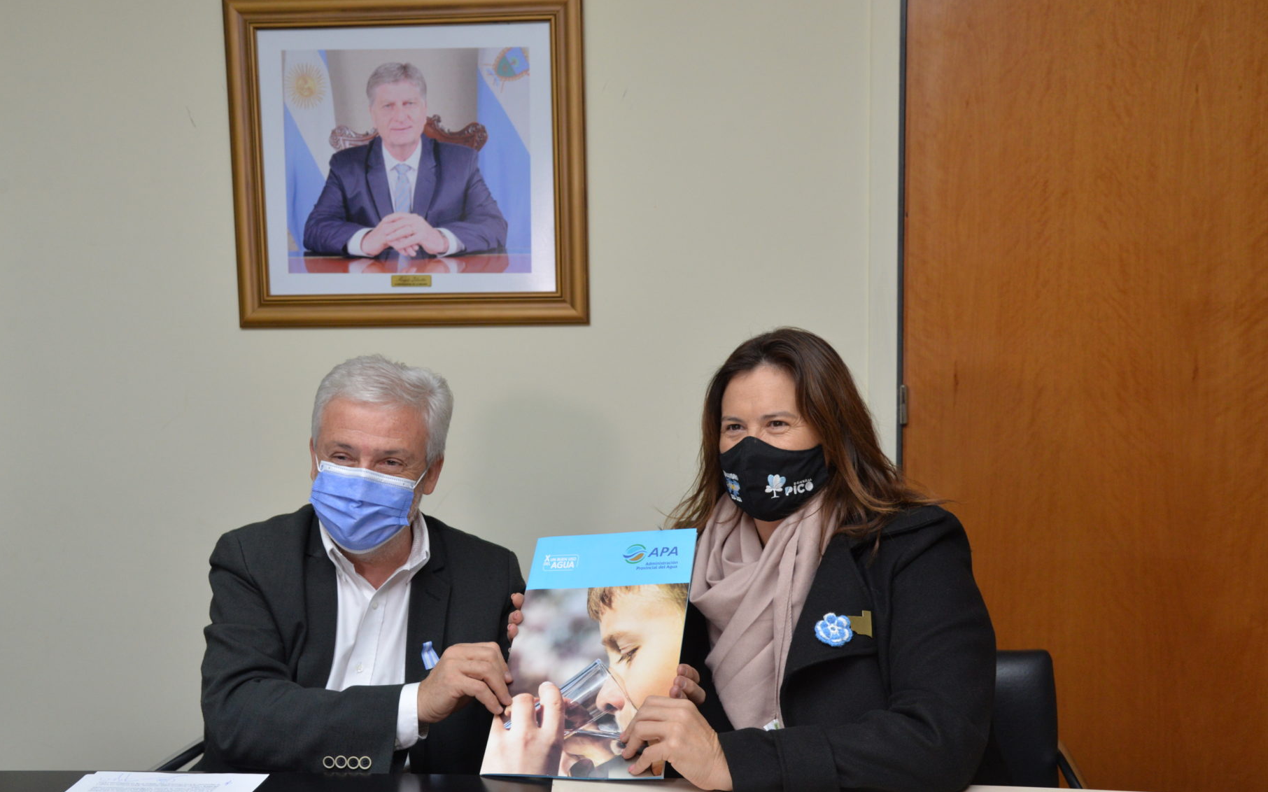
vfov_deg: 31.2
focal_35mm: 41
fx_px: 1417
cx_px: 608
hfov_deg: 48.2
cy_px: 423
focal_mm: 38
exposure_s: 1/200
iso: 1600
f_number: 5.6
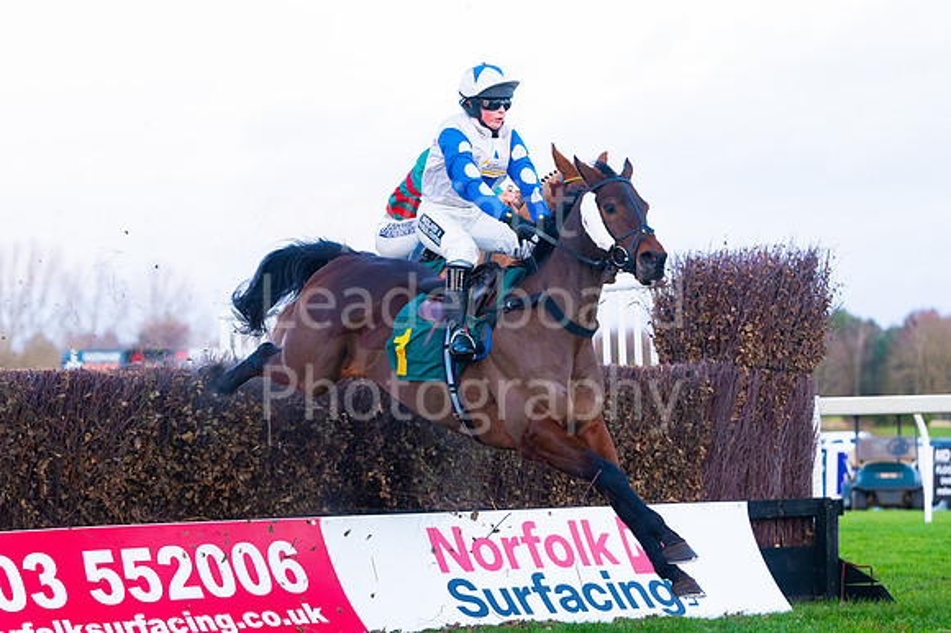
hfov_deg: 13.4
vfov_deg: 8.9
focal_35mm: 154
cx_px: 452
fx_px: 4058
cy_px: 257
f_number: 3.5
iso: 1250
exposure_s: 1/1000
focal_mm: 110
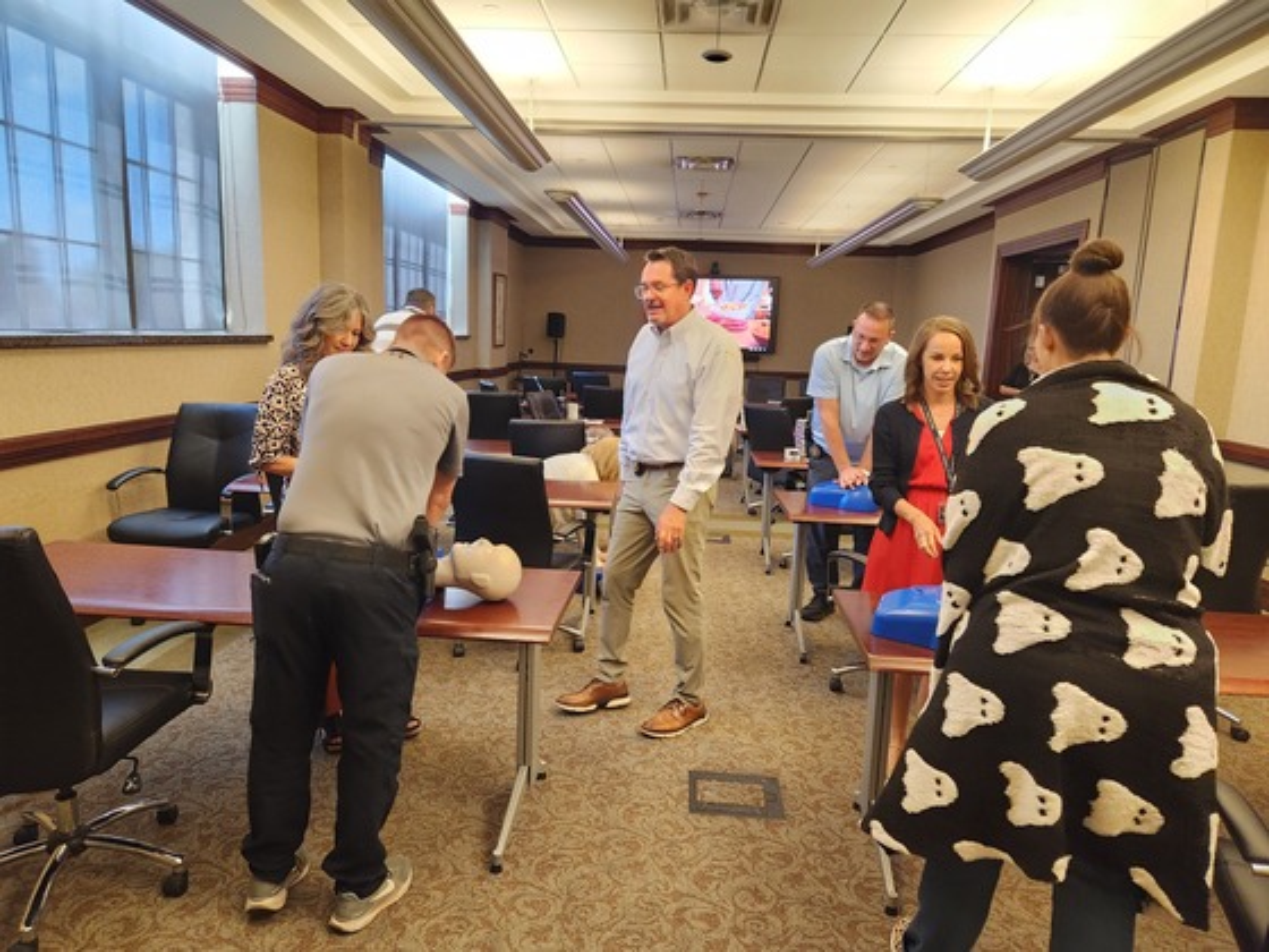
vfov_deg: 58.9
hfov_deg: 73.9
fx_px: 843
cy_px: 476
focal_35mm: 23
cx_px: 634
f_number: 1.8
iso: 500
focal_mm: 5.4
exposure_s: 1/120
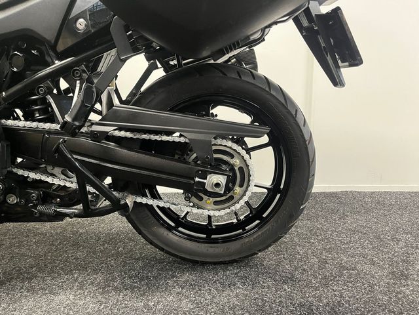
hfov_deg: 67.3
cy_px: 158
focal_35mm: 26
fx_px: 315
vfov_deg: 53.1
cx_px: 210
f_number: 1.6
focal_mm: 5.1
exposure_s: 1/50
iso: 400
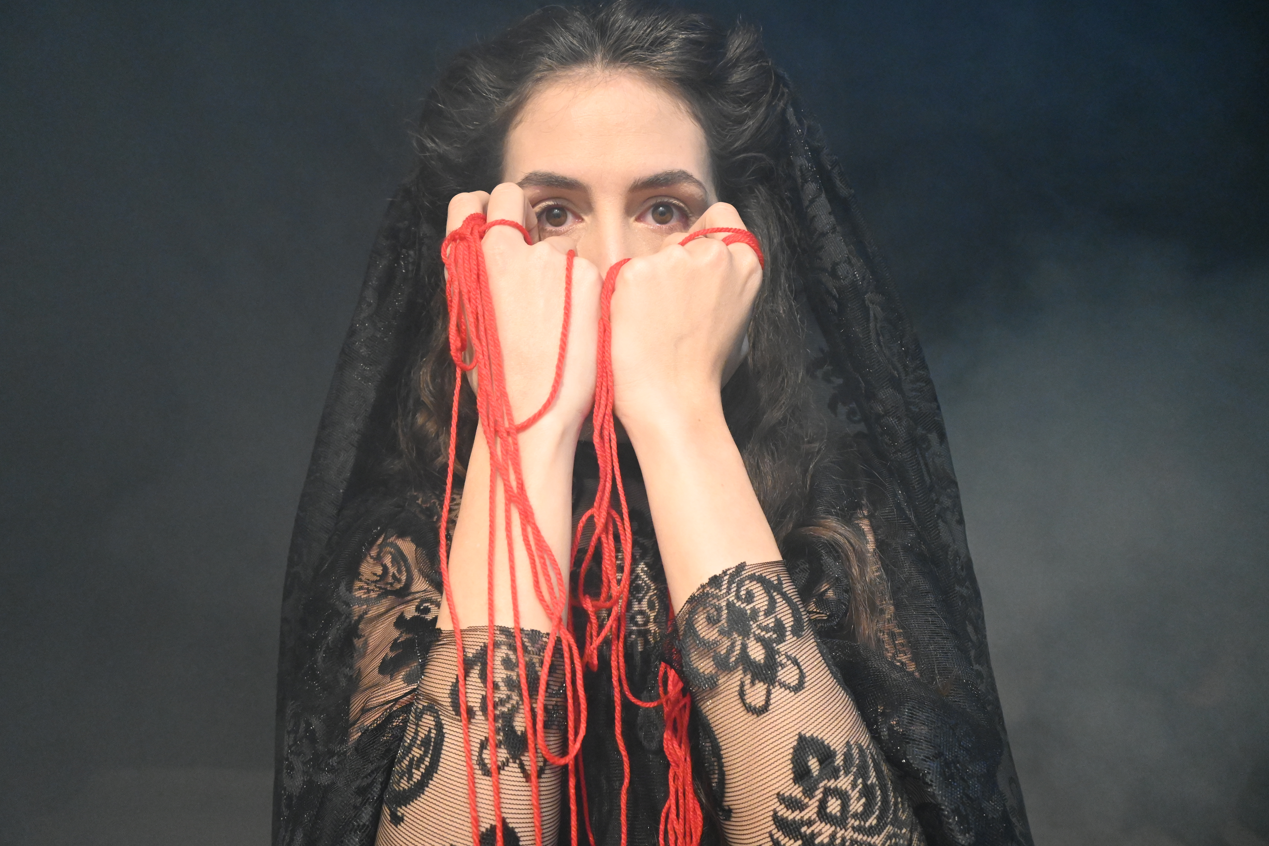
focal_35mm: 24
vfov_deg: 53.1
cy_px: 423
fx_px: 846
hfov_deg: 73.7
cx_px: 634
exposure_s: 1/125
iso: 5000
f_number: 4.5
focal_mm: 16
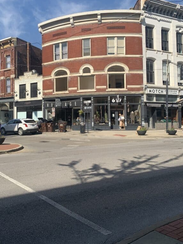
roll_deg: +0.1
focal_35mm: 35
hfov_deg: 40.6
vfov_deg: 52.6
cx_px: 77
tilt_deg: +3.3
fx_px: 247
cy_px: 112
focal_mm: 4.25
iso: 25
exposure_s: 1/2481
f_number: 1.8
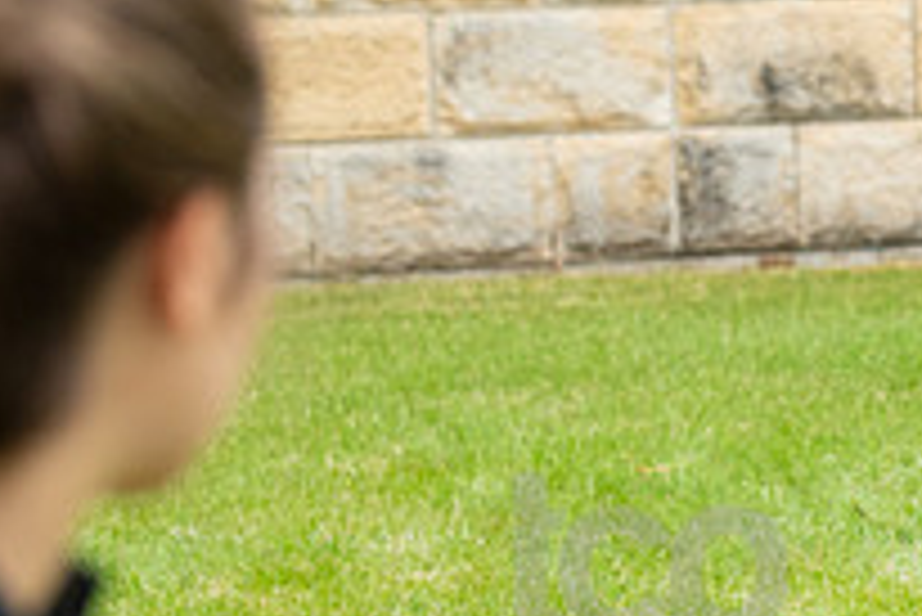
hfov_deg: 7.2
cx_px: 1291
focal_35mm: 283
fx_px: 7253
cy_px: 2
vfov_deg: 4.9
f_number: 4.5
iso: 640
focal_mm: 100
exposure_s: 1/1250
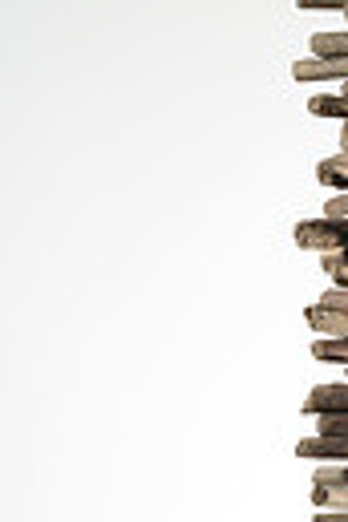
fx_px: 3248
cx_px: 306
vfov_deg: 8.9
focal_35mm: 224
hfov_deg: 6.1
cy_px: 821
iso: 200
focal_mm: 50
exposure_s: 1/200
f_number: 6.3
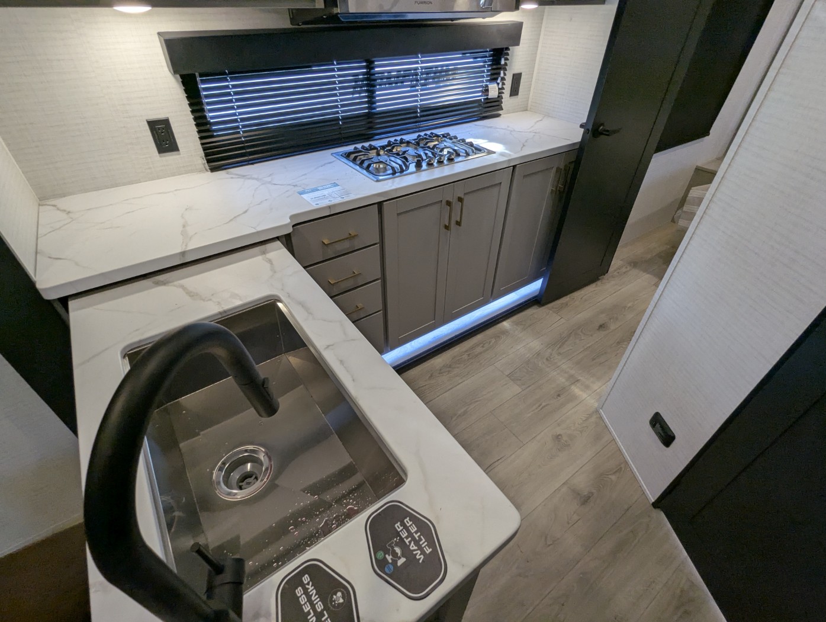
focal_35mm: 16
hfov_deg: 94.4
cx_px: 413
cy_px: 311
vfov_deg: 78.2
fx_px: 382
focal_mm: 2.35
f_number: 2.2
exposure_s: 1/128
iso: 139
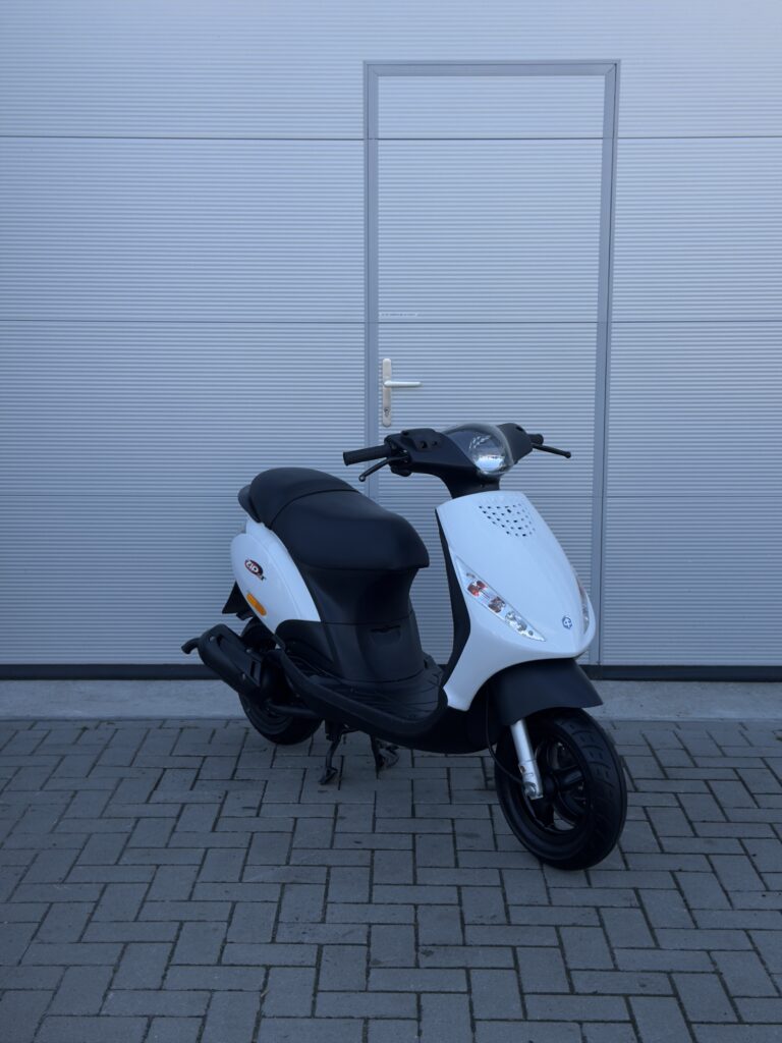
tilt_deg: -9.5
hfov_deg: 30.3
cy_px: 522
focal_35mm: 48
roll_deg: +0.4
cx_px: 391
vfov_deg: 39.7
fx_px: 1446
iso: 64
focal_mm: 6.76
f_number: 1.78
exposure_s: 1/951
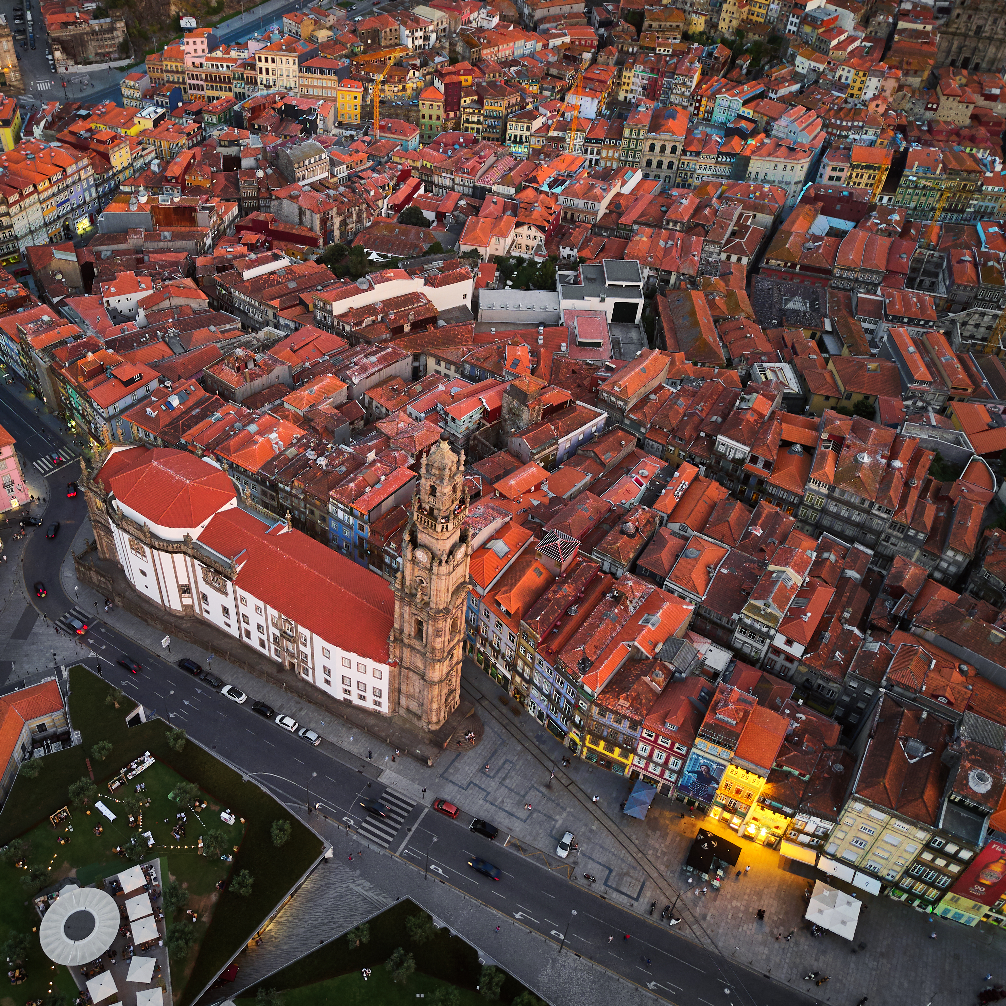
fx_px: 1019
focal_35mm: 31
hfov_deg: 52.0
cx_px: 376
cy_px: 502
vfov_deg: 52.5
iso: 100
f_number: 2.2
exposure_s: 1/10
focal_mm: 4.73
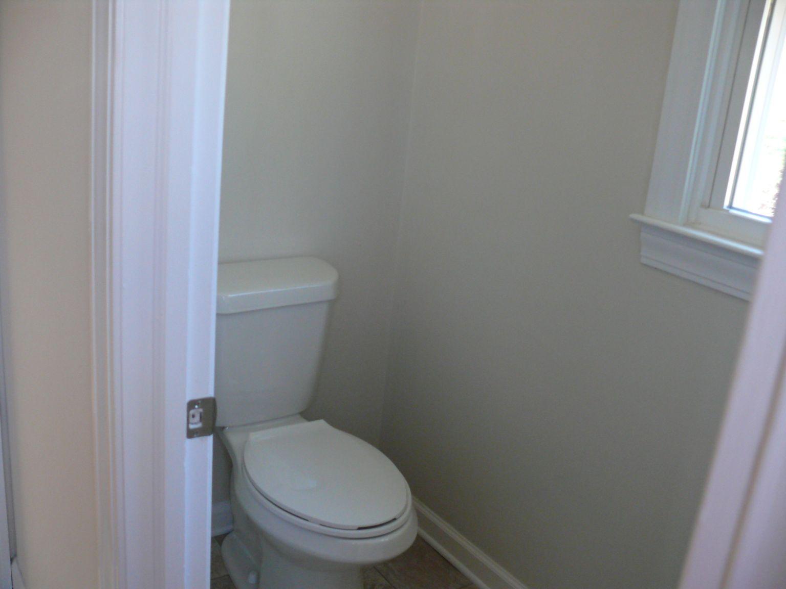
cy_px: 294
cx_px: 393
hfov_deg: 52.6
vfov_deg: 40.7
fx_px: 795
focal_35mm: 35
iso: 250
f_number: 2.8
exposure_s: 1/30
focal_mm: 7.4
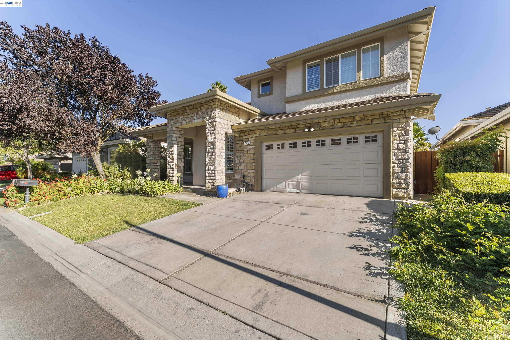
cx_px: 255
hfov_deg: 100.0
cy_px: 170
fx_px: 214
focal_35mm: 15
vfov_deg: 77.0
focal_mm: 15.1
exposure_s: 1/10
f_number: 10
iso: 100
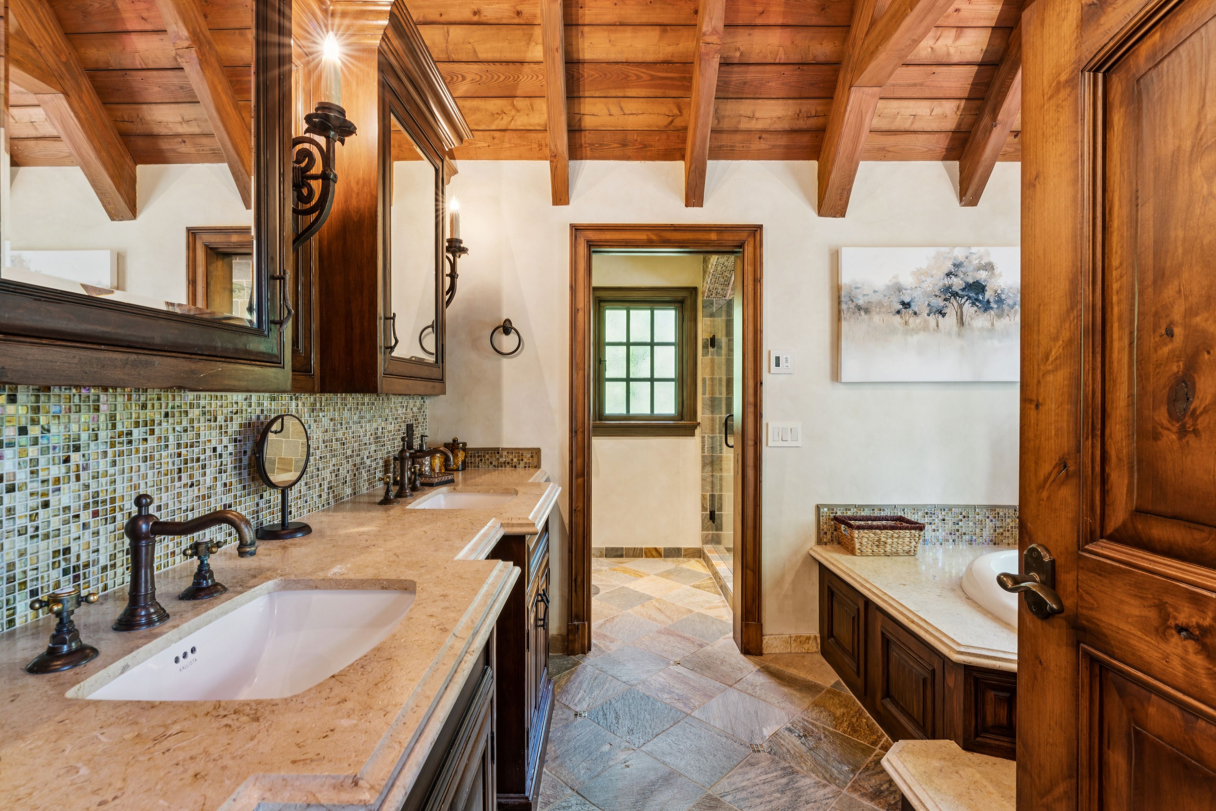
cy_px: 406
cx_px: 608
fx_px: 551
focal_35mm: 16
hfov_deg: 95.7
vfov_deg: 72.7
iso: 100
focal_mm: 16.3
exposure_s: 2.5
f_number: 13
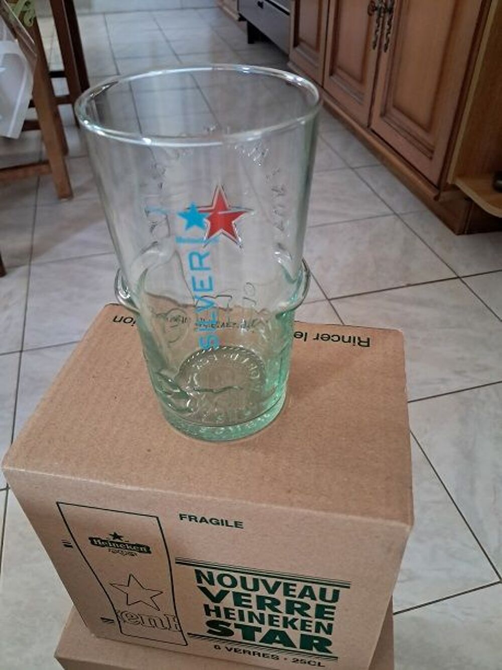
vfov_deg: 65.3
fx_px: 522
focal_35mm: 27
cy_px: 335
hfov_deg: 51.4
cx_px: 251
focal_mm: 4
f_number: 1.8
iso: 500
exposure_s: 1/30
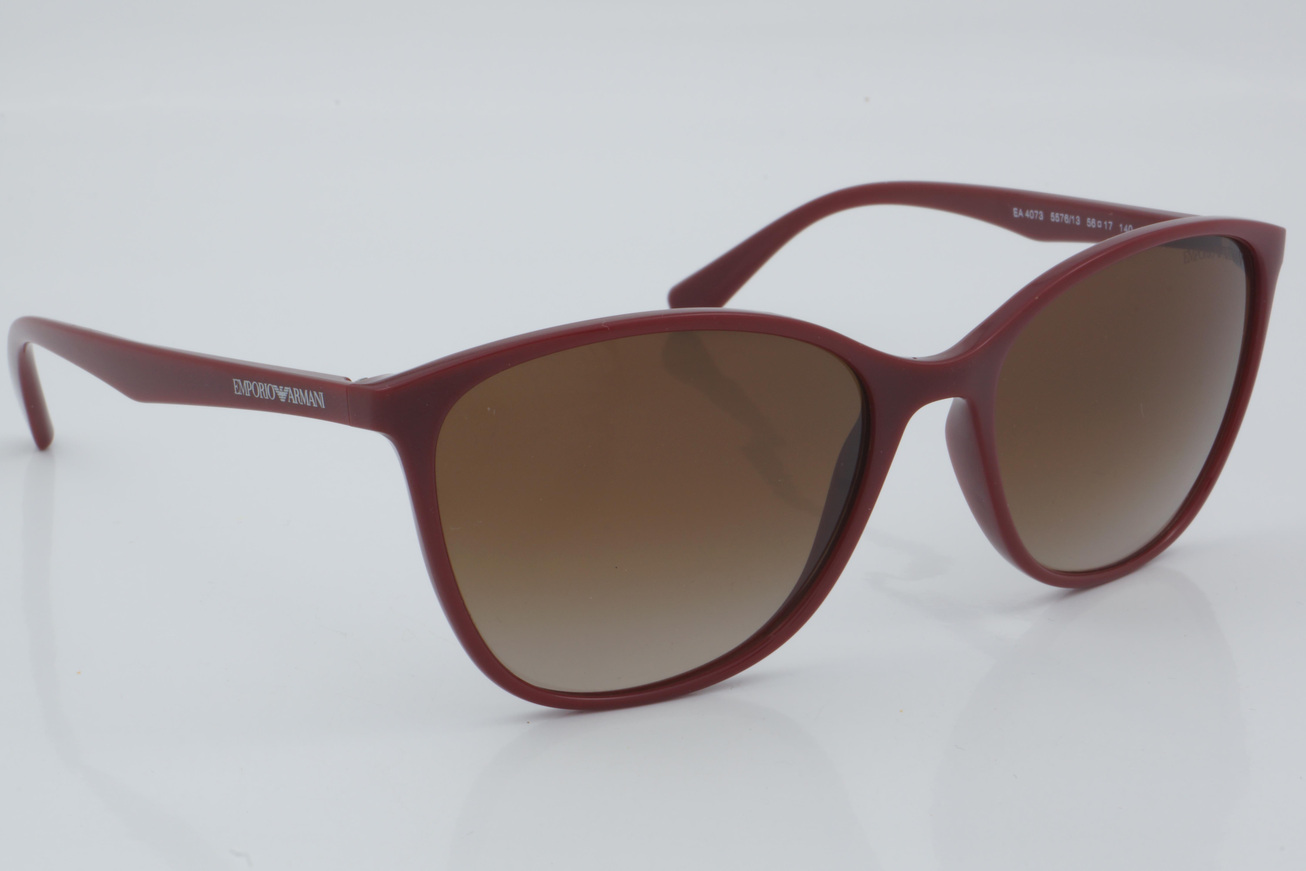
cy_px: 436
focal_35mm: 75
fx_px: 2721
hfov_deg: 27.0
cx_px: 653
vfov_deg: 18.2
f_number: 32
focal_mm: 50
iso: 100
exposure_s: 1/4
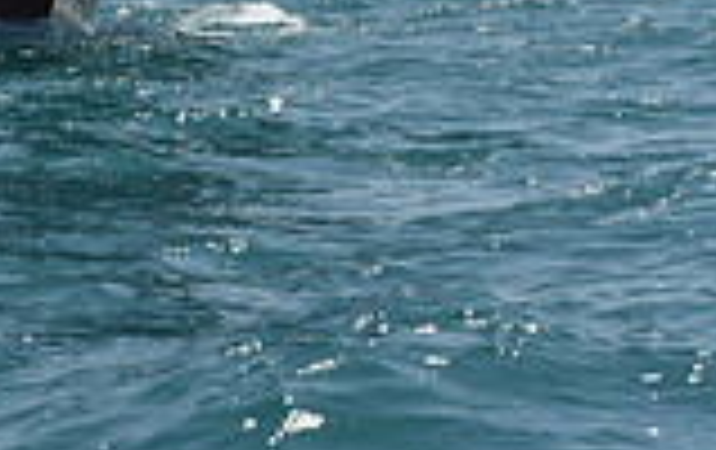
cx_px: -20
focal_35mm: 304
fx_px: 5943
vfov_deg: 4.2
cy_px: -774
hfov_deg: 6.9
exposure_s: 1/1250
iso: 250
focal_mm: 82
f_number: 9
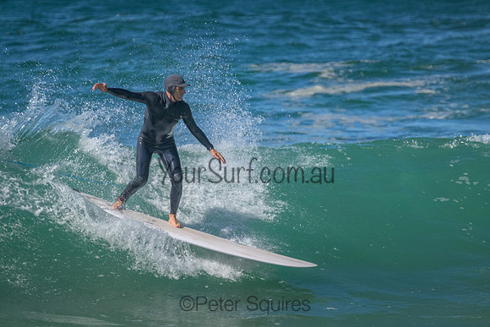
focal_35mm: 800
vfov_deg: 1.7
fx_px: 10891
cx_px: 245
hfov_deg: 2.6
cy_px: 164
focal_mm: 800
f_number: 11
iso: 3200
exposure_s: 1/2000
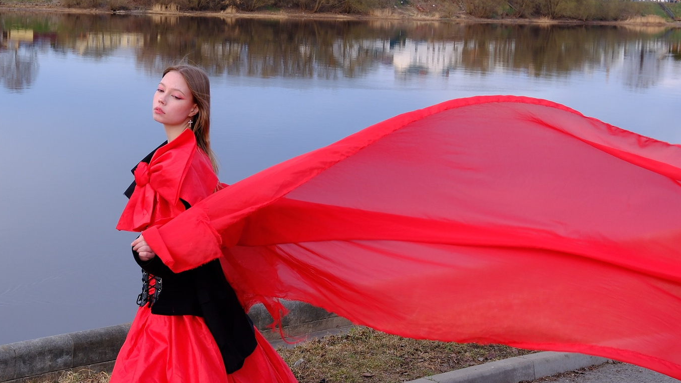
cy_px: 133
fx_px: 1246
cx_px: 242
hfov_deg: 30.4
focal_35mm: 69
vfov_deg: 17.4
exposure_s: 1/125
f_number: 4
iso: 160
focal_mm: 23.4
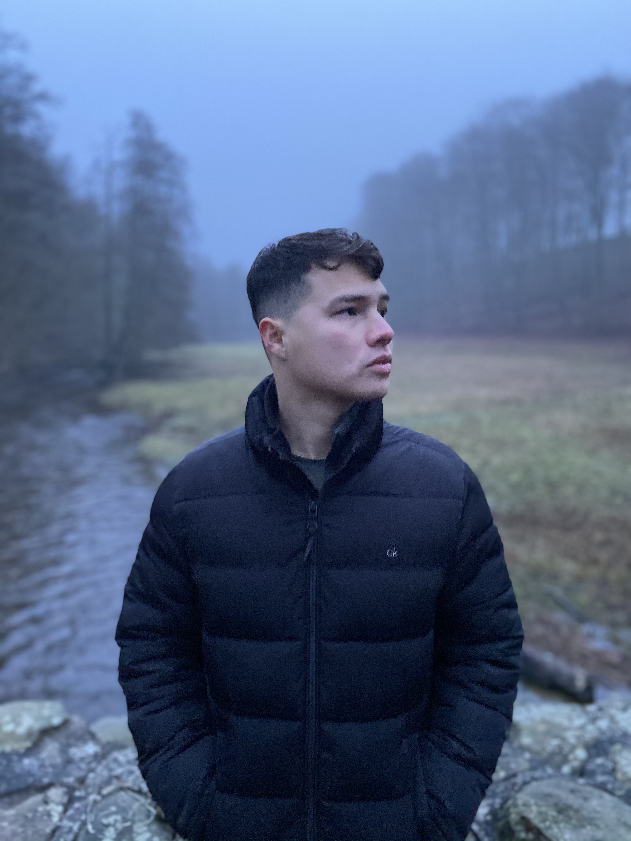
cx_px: 316
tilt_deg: -7.0
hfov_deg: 53.1
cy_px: 420
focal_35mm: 26
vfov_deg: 67.3
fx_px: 632
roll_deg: -1.0
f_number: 1.8
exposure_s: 1/22
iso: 1000
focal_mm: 4.25
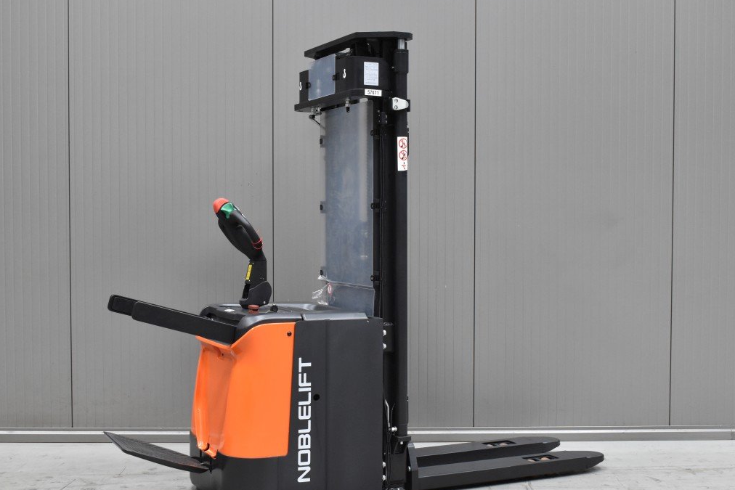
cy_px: 269
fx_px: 1053
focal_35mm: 52
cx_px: 387
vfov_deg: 26.2
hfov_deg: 38.5
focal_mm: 29
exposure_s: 1/25
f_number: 6.3
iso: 1250
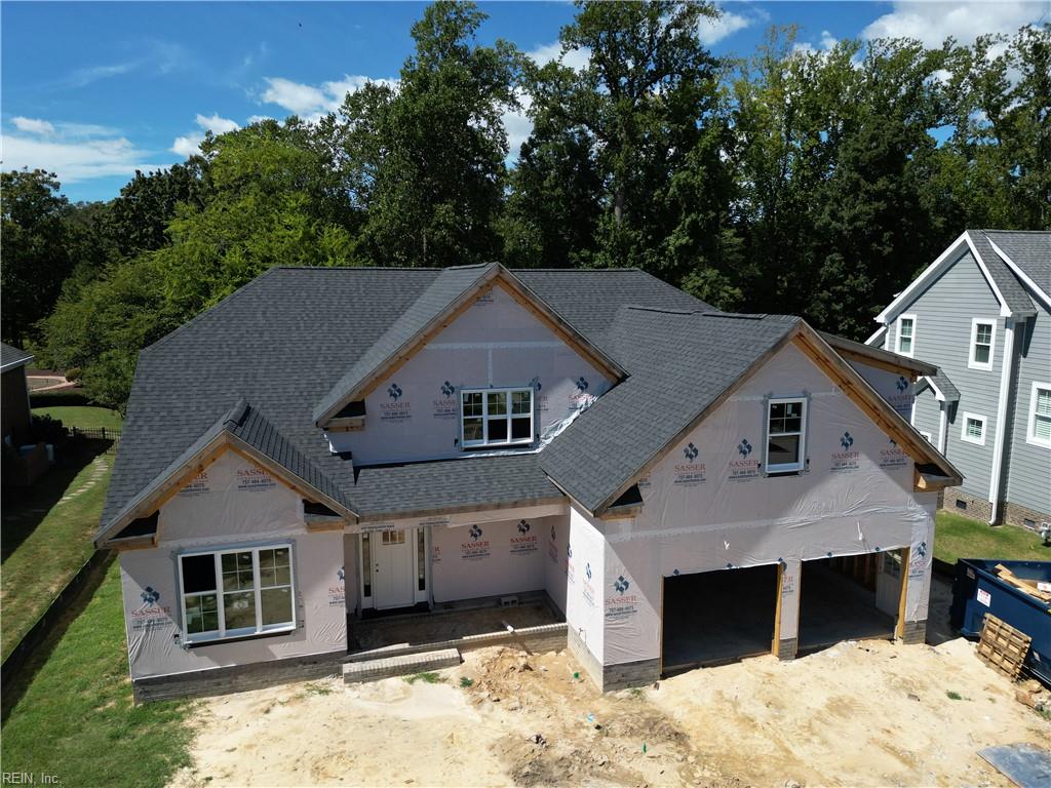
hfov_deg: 71.6
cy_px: 394
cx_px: 526
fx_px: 729
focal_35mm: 24
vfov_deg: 56.8
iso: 100
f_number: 1.7
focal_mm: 6.72
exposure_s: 1/2500
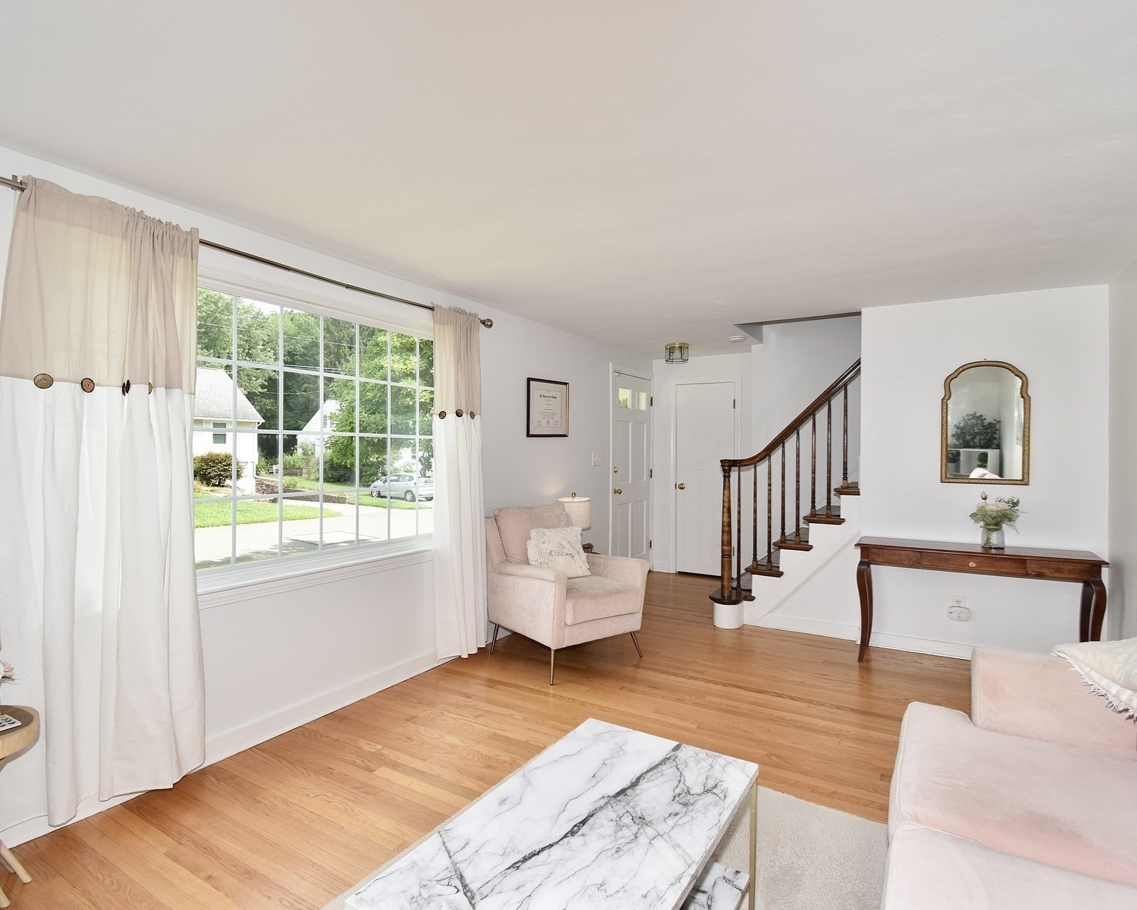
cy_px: 454
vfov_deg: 77.0
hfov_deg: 89.6
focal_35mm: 17
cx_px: 568
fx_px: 572
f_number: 5.6
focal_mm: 10
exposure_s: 1/125
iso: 200
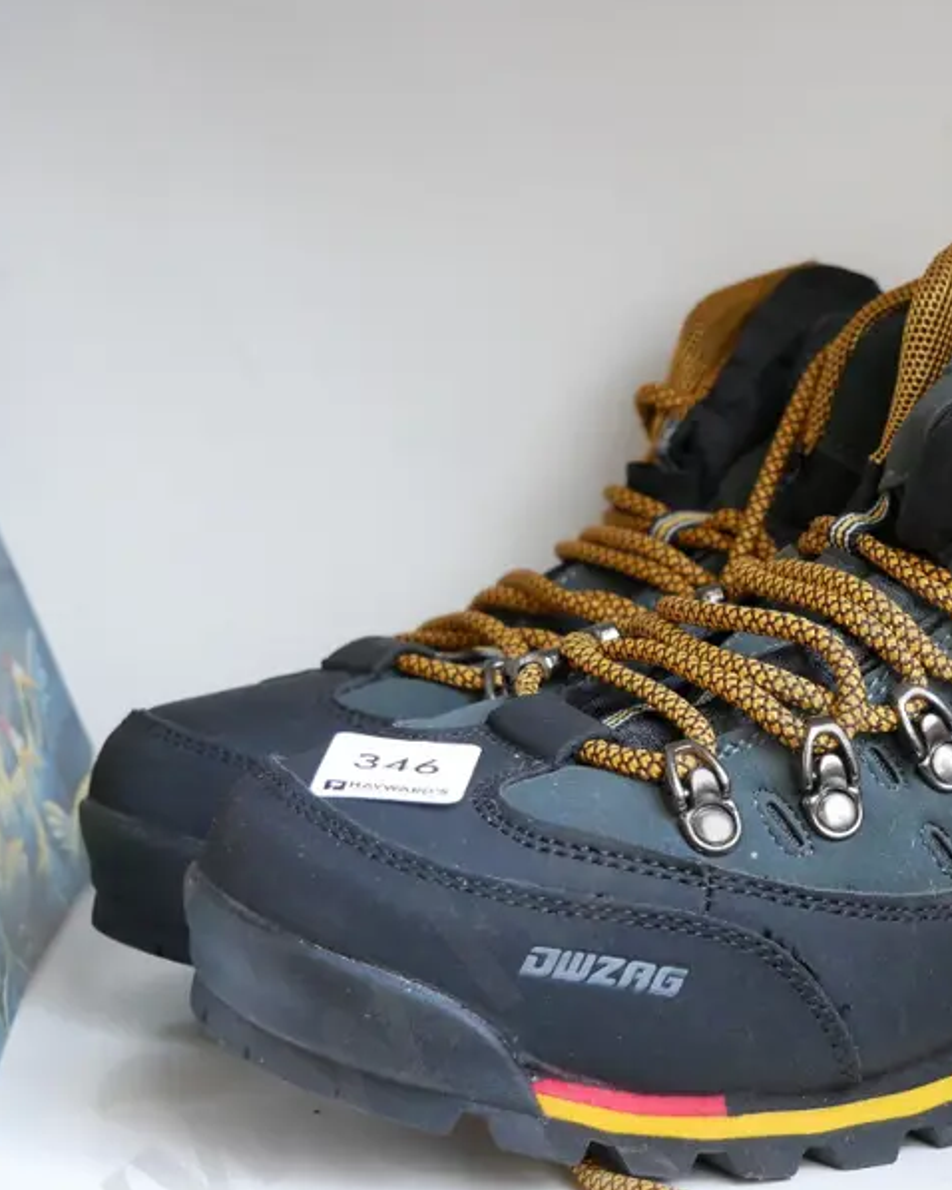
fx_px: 2711
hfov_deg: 19.6
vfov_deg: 24.7
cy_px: 692
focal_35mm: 77
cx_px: 838
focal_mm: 23
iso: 1250
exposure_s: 1/60
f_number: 4.3
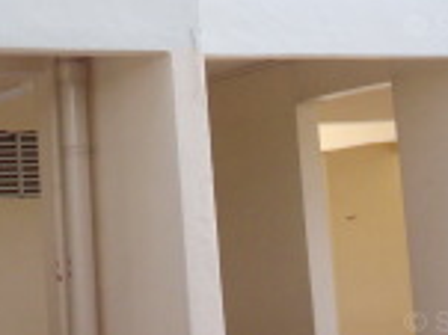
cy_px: -267
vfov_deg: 10.3
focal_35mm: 135
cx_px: 33
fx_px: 1746
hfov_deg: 14.5
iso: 80
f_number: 2.8
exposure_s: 1/160
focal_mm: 6.2
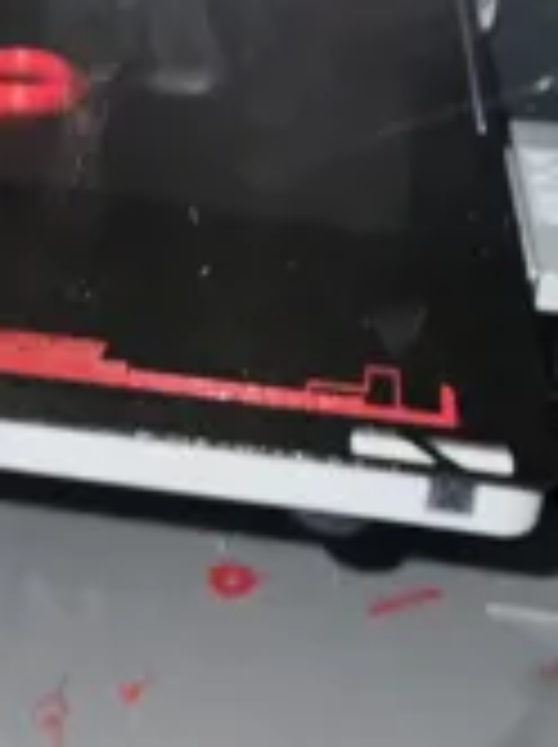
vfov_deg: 27.5
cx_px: 81
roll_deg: -3.7
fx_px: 1508
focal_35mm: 70
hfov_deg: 20.6
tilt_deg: -27.9
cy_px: 207
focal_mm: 3
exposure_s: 1/30
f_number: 1.8
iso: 40
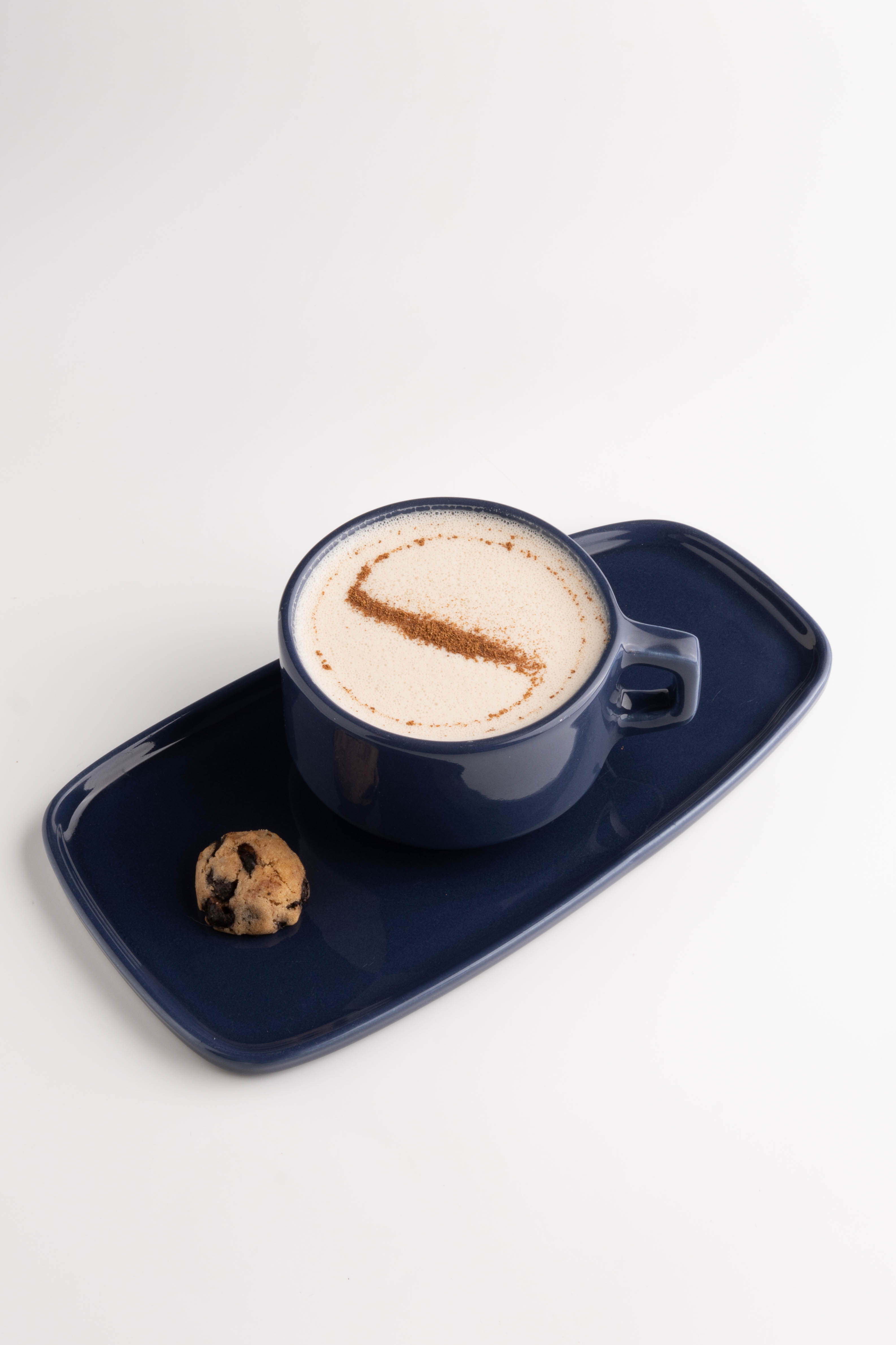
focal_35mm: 98
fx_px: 3659
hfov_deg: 14.0
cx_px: 408
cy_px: 733
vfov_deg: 20.8
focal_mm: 50
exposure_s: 1/100
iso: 100
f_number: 14
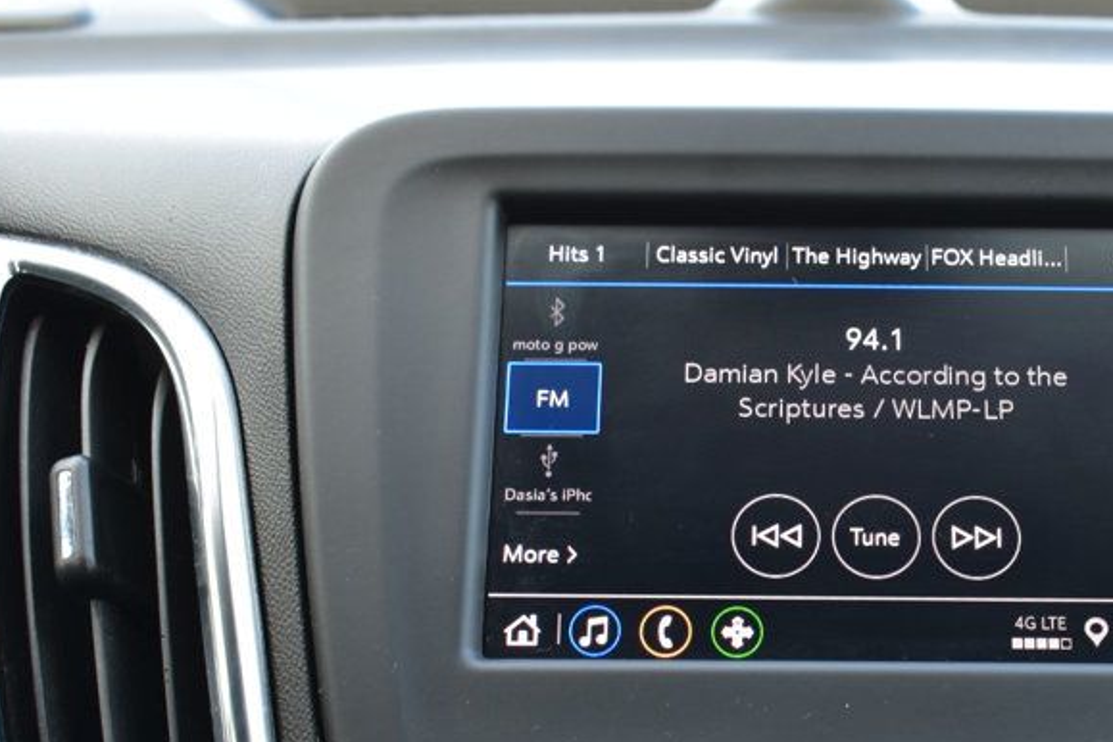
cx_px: 807
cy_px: 575
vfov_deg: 19.6
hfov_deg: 28.9
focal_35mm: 69
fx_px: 2133
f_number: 7.1
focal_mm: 26
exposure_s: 1/25
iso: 400
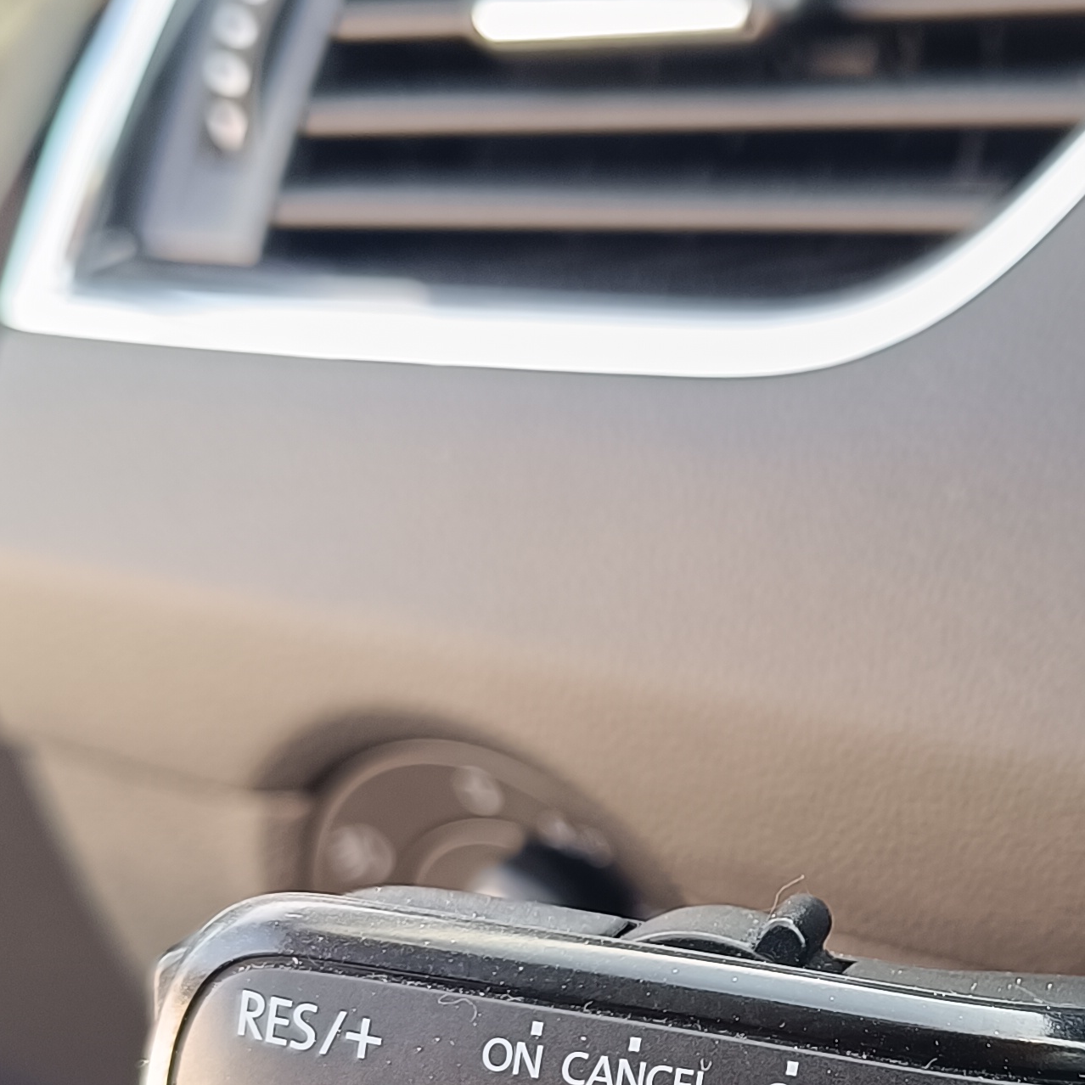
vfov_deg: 25.1
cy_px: 818
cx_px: 868
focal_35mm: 68
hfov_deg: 24.9
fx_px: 2411
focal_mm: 5.59
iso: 205
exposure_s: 1/101
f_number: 1.88
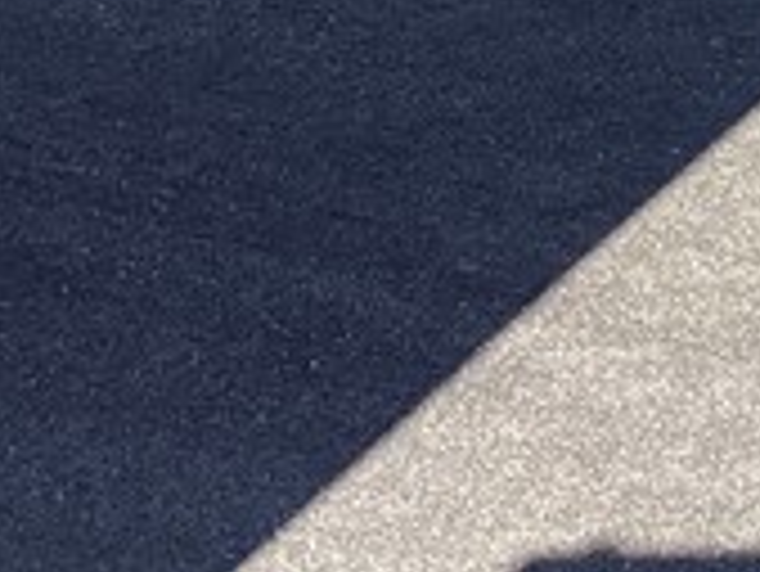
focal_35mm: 147
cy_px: -595
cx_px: 1174
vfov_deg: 9.4
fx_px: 3230
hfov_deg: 12.7
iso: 25
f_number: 2.4
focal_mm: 3.3
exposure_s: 1/503
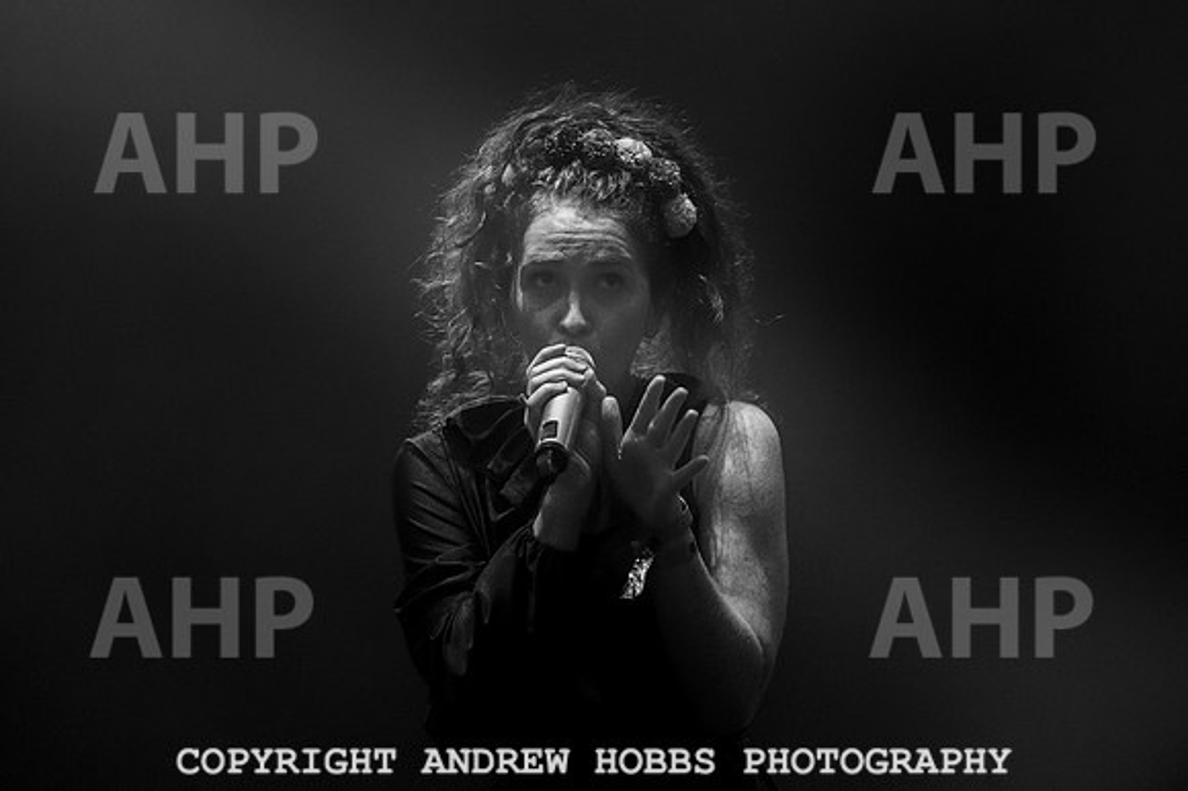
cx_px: 594
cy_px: 396
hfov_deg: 11.4
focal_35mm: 180
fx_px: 5936
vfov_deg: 7.6
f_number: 4.5
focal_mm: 180
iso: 6400
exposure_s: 1/200
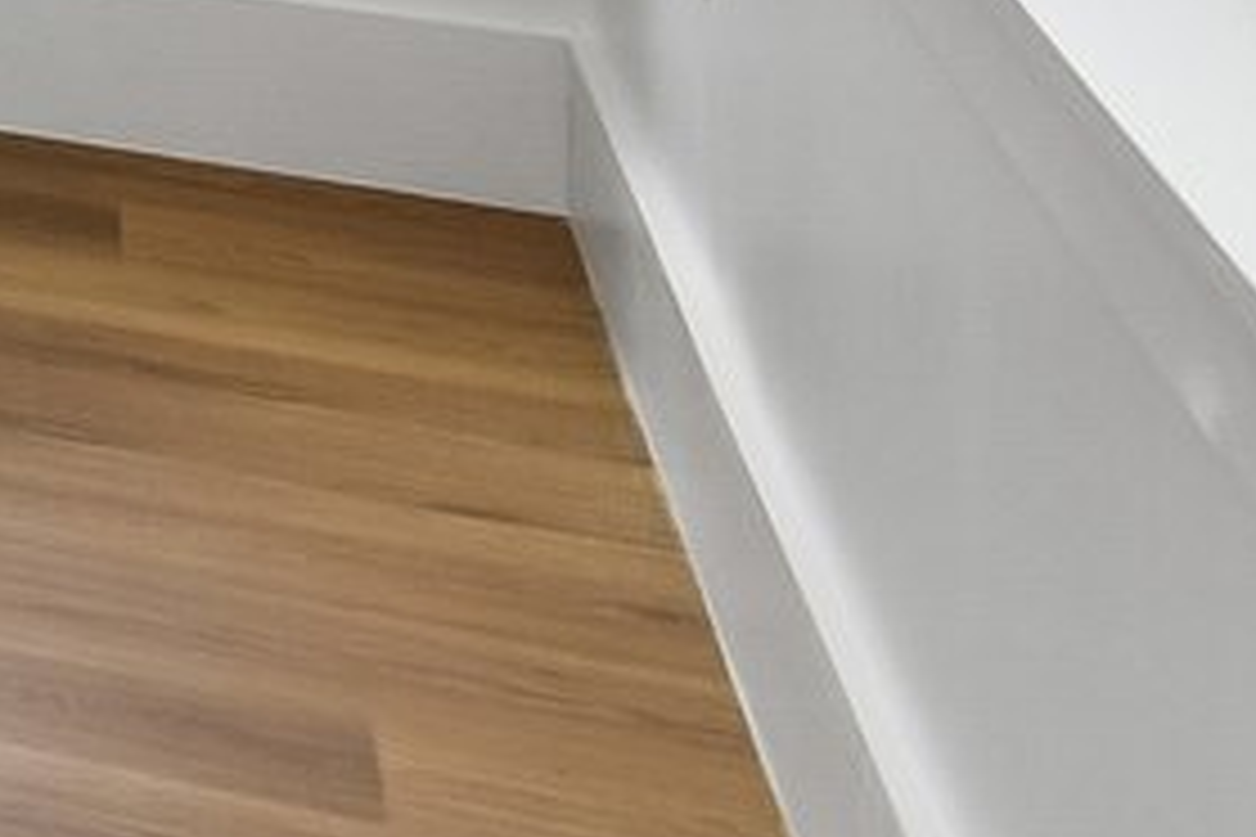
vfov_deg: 10.4
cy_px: -1307
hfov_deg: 9.3
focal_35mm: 110
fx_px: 3837
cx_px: -3259
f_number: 8
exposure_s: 1/60
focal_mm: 10
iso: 400
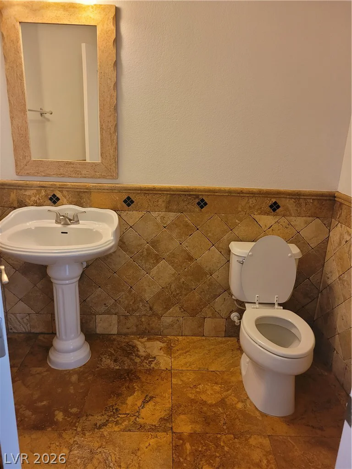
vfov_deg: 67.3
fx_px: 353
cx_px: 176
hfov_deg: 53.1
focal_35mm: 26
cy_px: 234
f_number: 1.8
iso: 320
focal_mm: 5.4
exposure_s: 1/40
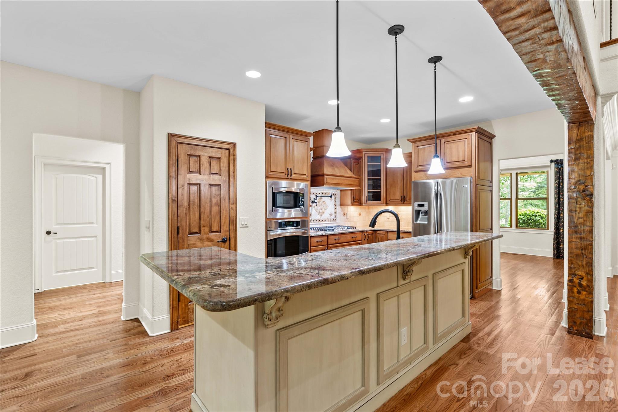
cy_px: 206
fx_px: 275
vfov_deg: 73.7
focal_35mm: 16
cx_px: 309
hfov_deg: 96.7
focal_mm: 16
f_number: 8
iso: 100
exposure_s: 1.3
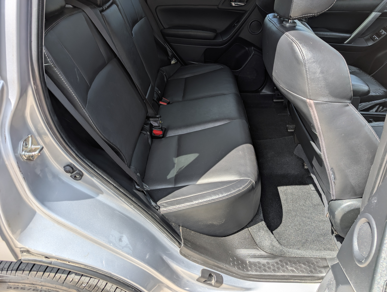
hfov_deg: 71.5
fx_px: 269
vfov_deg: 56.9
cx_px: 194
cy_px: 146
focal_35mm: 24
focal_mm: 6.9
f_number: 1.68
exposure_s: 1/442
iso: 21
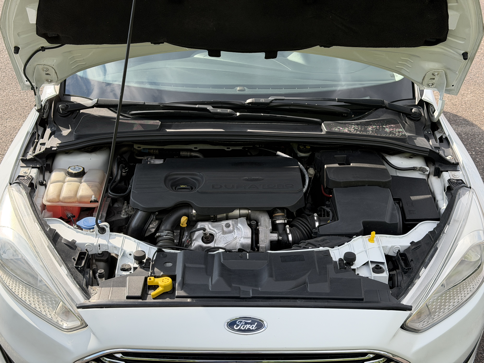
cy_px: 182
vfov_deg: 30.3
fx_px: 671
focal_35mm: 48
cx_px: 242
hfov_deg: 39.7
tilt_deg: -28.7
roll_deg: +0.4
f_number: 1.78
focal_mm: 6.76
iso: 100
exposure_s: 1/1980
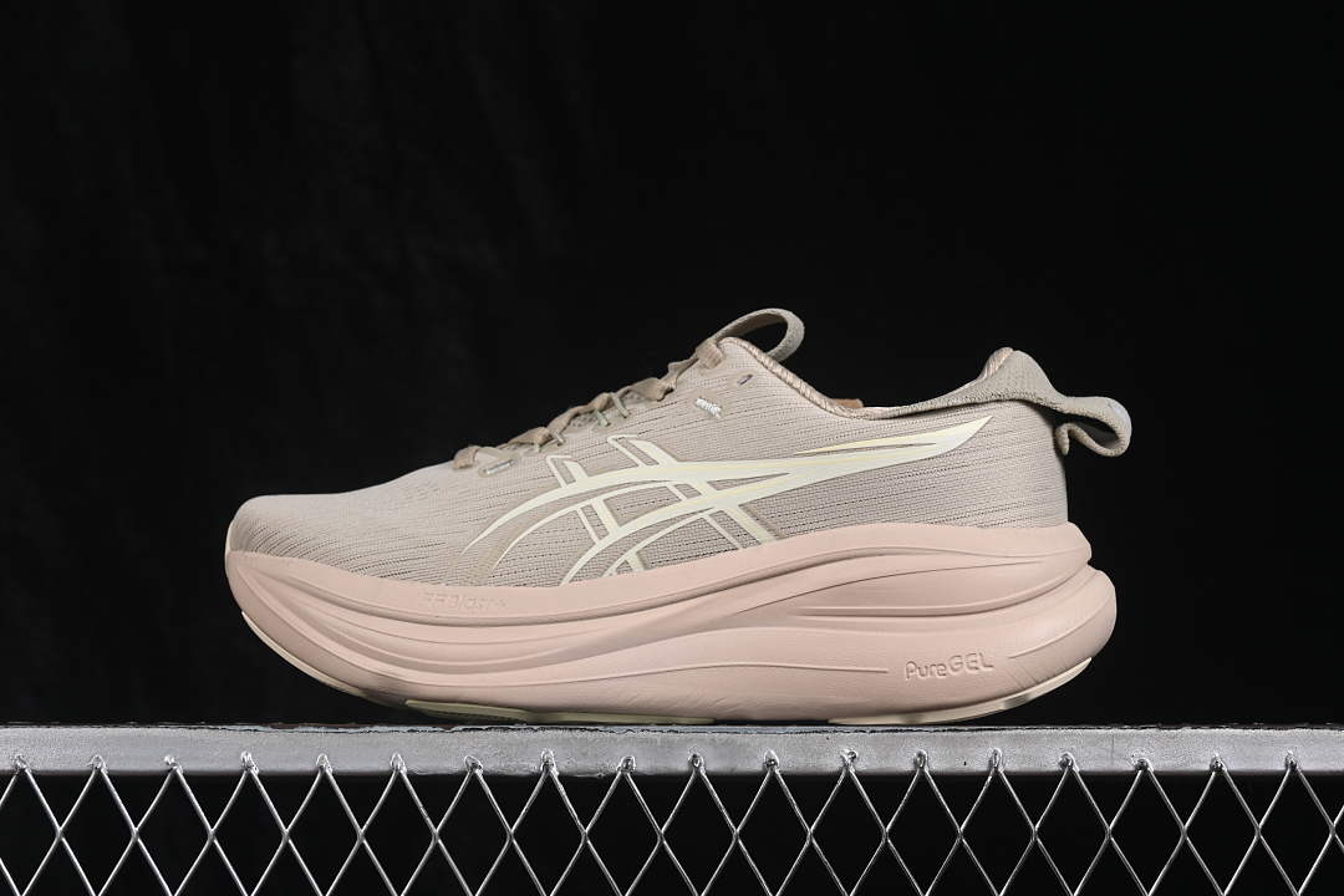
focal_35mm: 75
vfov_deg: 18.2
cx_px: 672
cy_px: 448
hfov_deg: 27.0
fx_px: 2800
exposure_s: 1/80
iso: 160
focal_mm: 50
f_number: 8
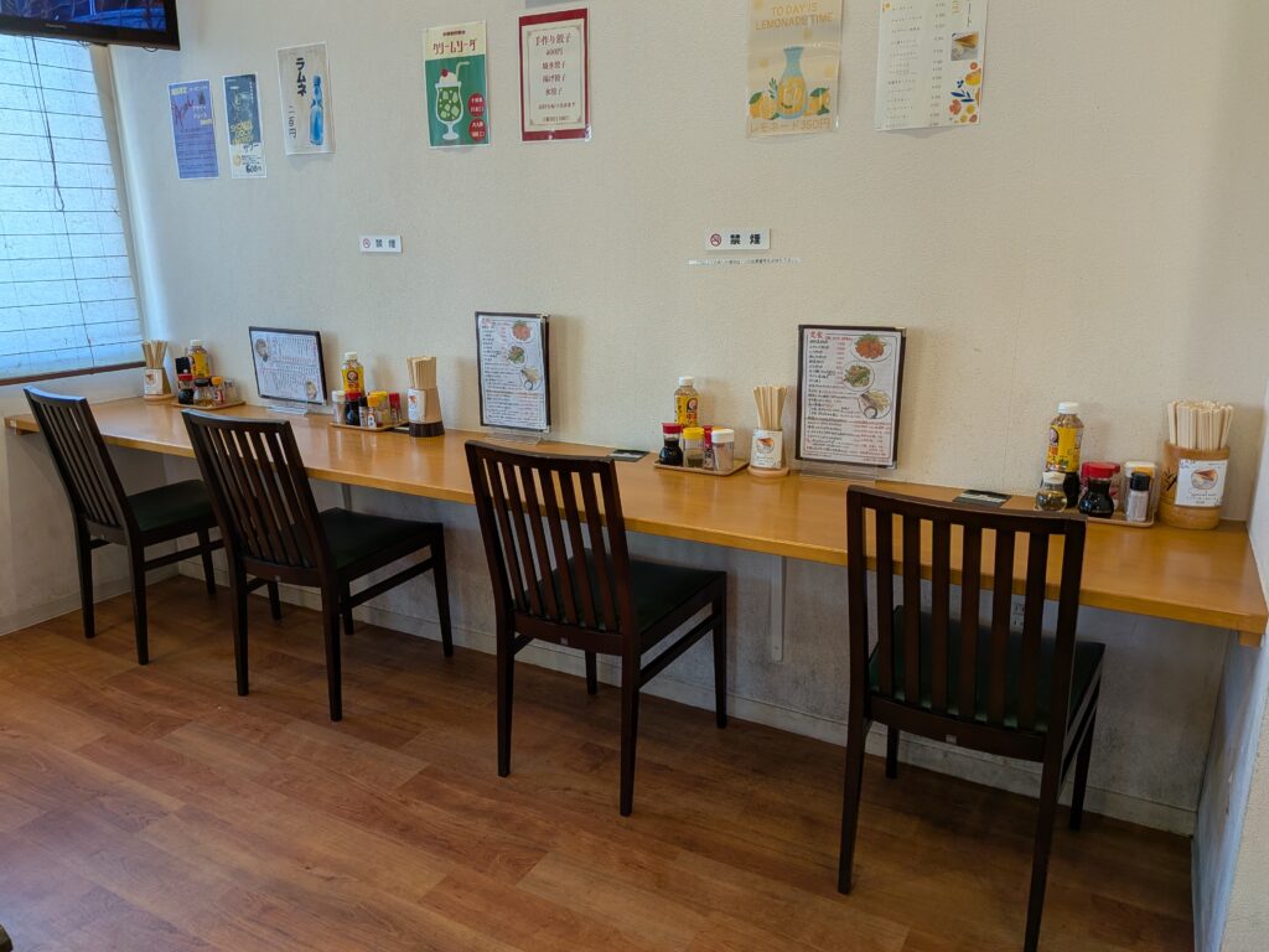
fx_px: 880
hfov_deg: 71.6
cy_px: 476
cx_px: 634
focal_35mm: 24
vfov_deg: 56.8
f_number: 1.7
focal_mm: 4.53
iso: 36
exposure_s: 1/100
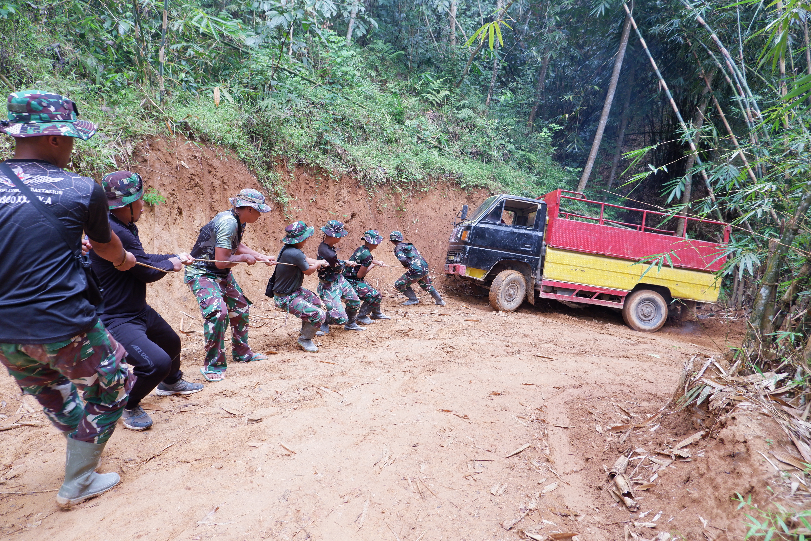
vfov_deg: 55.1
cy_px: 270
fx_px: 518
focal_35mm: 23
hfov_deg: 76.1
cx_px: 406
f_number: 3.5
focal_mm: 15.2
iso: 640
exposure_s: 1/140
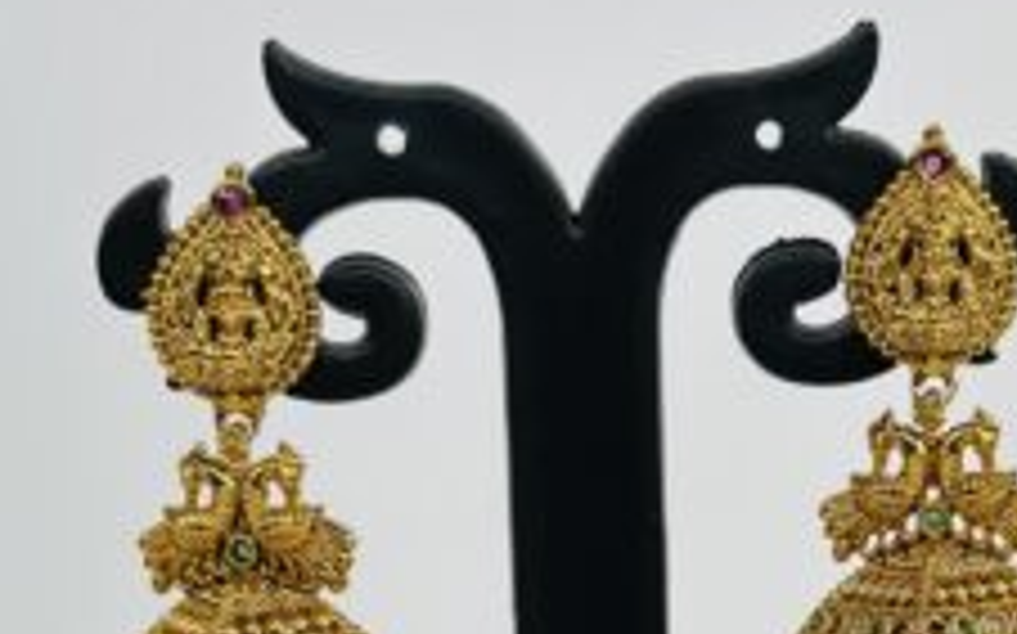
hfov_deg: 16.6
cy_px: 764
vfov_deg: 10.2
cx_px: 630
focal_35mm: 126
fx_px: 3491
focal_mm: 6.86
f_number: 1.78
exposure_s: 1/1453
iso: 80
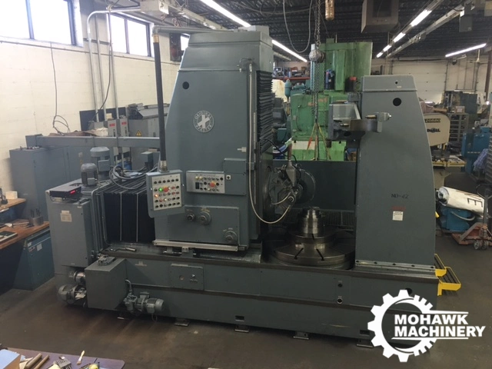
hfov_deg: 61.7
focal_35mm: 29
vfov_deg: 48.2
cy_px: 184
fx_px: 412
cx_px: 246
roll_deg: +1.0
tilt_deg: -12.2
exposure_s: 1/30
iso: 100
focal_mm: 4.15
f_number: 2.2
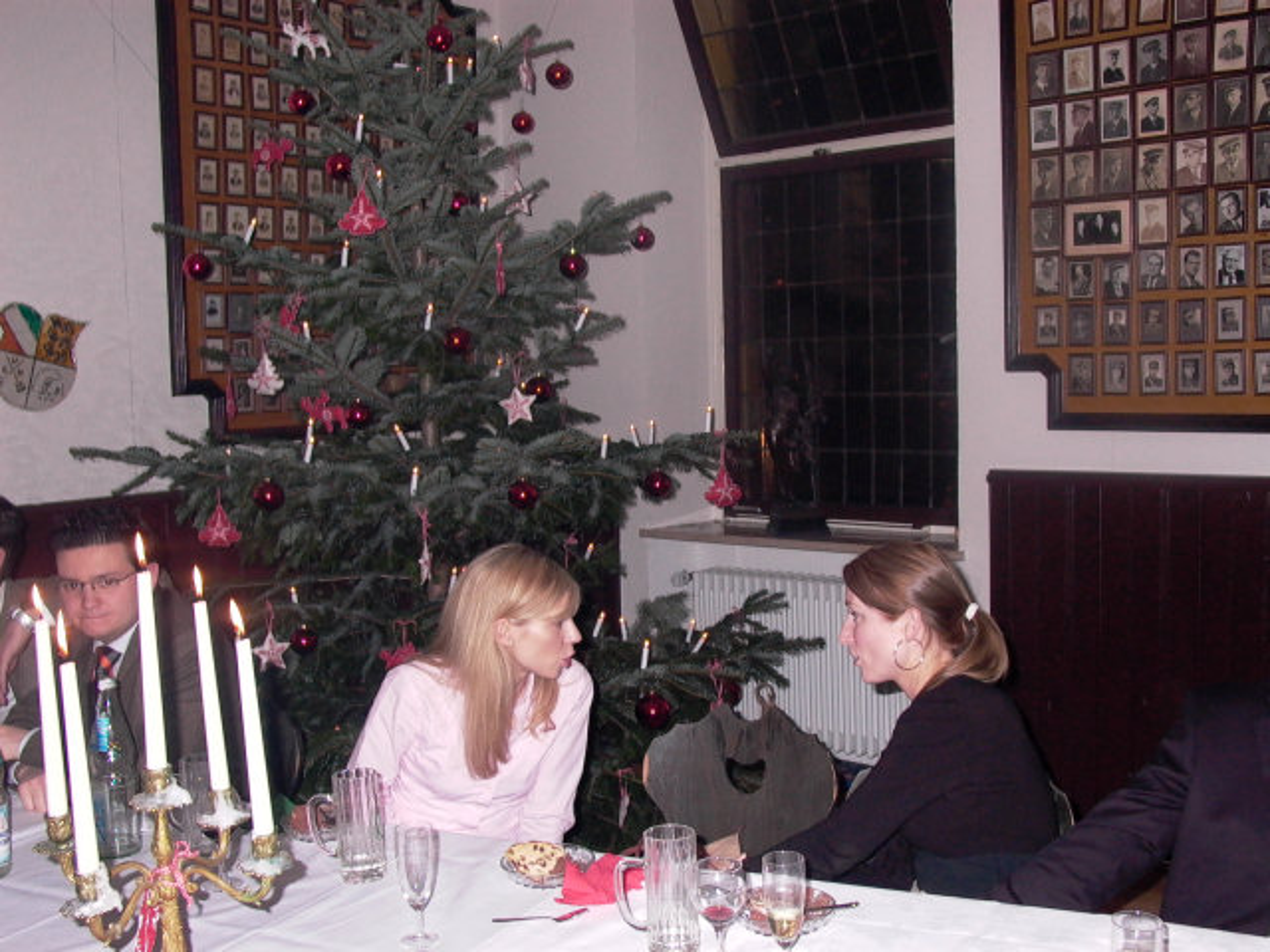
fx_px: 1394
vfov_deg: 37.7
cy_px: 476
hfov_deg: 49.0
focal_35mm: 38
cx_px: 635
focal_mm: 8.19
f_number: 2.13
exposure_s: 1/64.2
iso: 100
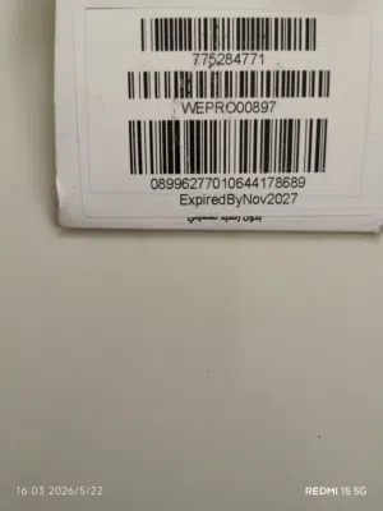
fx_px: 428
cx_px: 192
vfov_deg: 61.7
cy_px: 256
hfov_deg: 48.2
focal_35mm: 29
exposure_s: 1/25
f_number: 1.8
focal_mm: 4.22
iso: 800
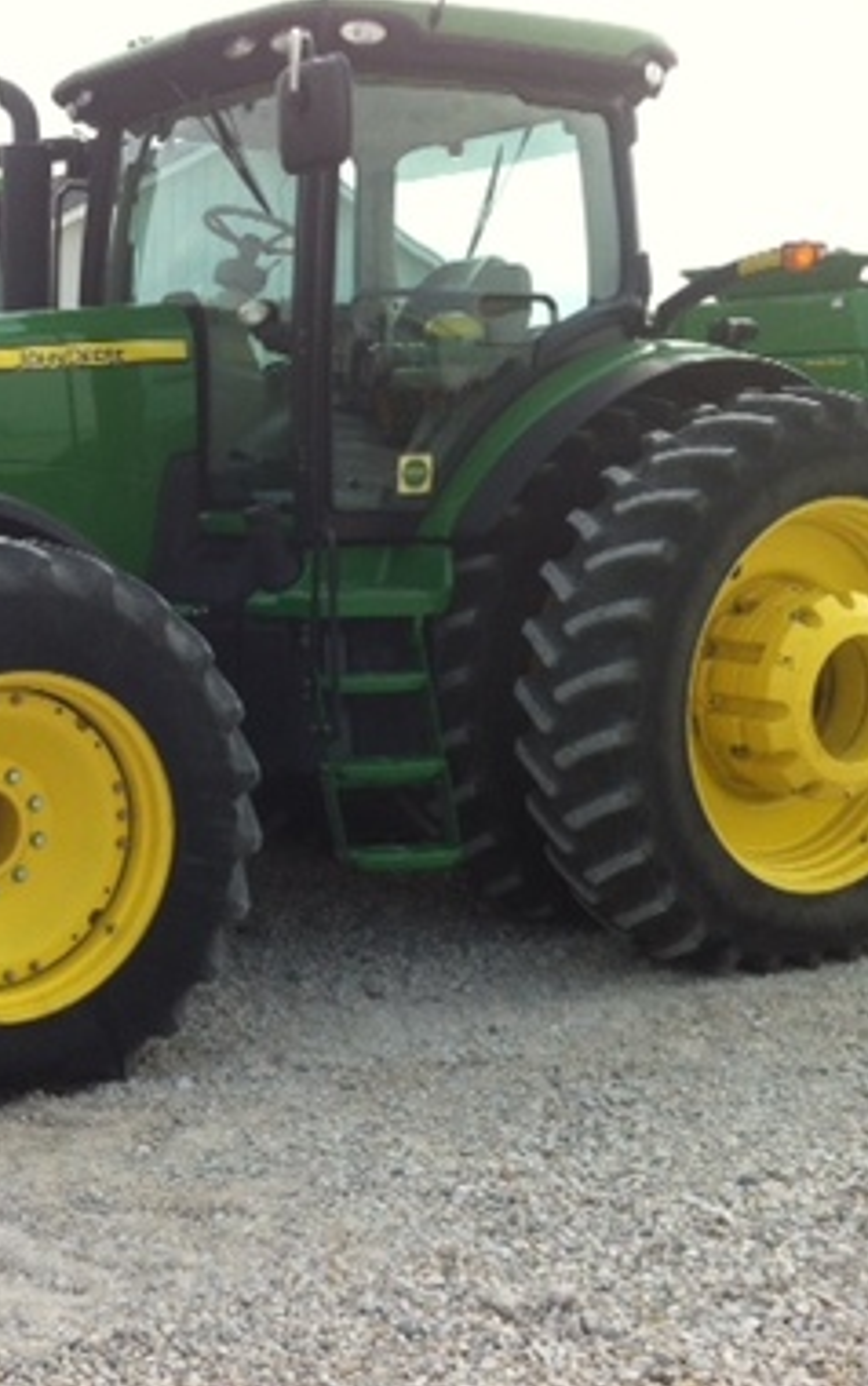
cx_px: 95
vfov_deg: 38.2
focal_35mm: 53
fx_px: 2003
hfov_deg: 23.8
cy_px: 649
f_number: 2.8
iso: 80
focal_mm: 3.85
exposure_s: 1/815
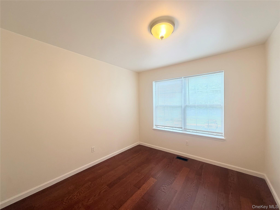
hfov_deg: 102.1
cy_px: 105
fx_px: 113
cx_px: 140
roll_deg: +1.1
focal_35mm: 14
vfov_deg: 85.7
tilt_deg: -1.7
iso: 100
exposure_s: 1/120
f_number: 2.2
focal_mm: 2.22
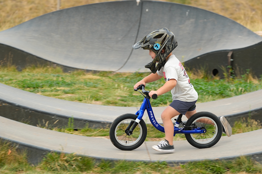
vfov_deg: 10.9
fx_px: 917
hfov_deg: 16.3
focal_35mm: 126
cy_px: 87
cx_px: 131
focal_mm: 83.8
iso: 125
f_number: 4
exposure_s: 1/280
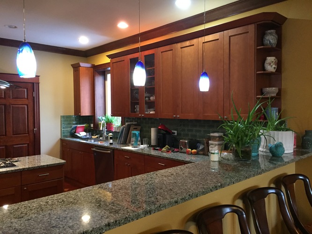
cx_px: 156
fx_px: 261
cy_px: 117
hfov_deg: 61.7
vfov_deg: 48.2
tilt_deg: -1.4
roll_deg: +0.3
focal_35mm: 29
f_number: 2.2
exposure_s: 1/30
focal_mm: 4.15
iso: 250
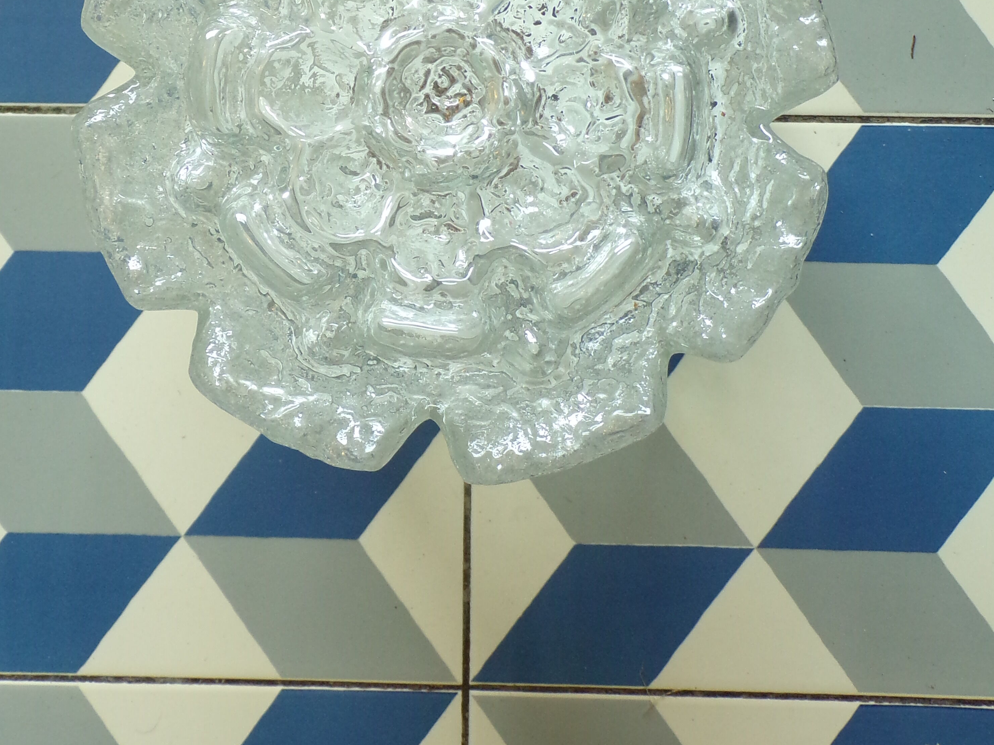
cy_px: 93
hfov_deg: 38.2
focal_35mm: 50
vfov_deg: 28.1
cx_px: 463
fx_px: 1436
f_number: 3.2
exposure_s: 1/25
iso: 200
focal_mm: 5.8
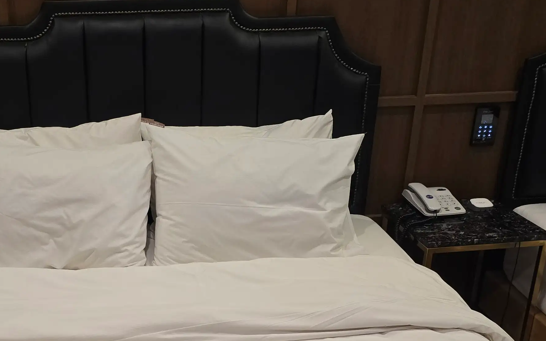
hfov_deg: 36.0
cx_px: 135
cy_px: 326
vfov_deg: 22.8
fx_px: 818
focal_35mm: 55
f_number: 1.7
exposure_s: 1/120
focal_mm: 6.3
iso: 400
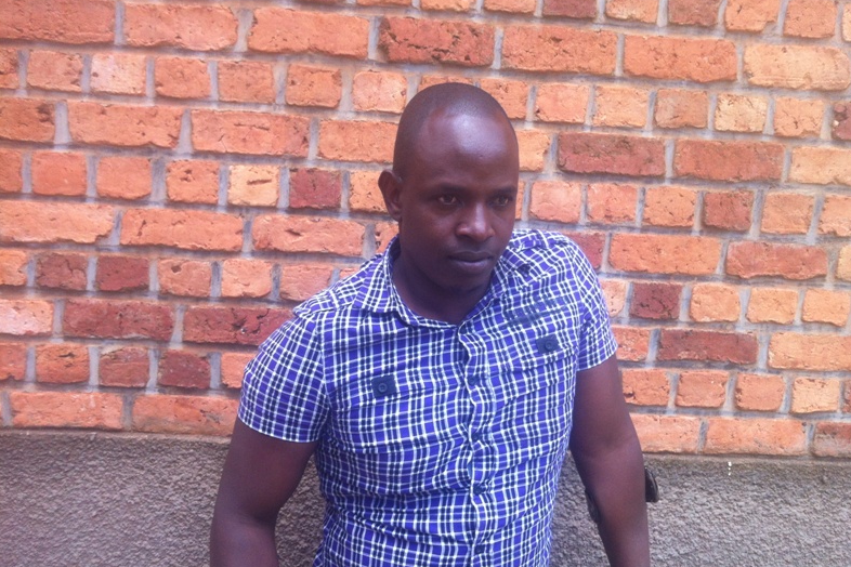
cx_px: 432
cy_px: 290
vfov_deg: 35.9
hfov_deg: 51.9
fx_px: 875
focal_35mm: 37
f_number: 2.8
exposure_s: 1/120
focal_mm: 3.85
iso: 80
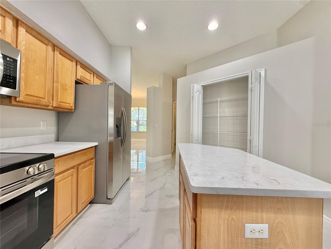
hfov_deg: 102.1
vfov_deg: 85.7
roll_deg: -0.2
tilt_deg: +0.4
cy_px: 124
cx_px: 166
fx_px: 134
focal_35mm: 14
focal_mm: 2.22
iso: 160
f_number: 2.2
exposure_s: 1/120
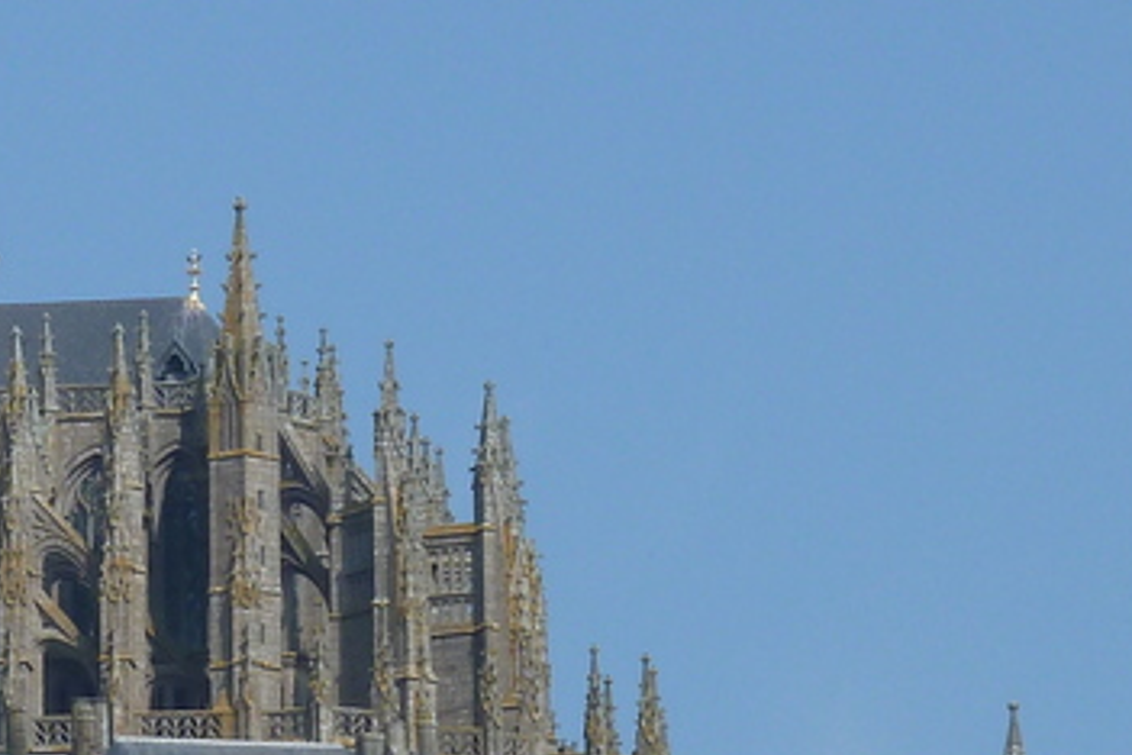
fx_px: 11634
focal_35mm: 370
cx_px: -290
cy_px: 578
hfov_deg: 5.5
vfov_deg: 3.7
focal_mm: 17
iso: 80
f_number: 5.6
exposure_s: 1/500
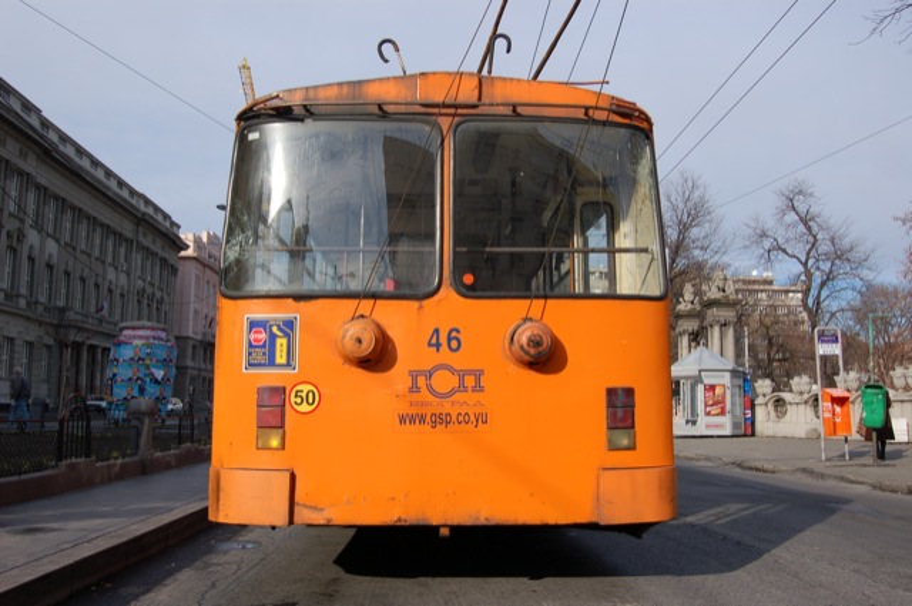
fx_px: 759
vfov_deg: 43.5
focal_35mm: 30
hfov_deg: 62.0
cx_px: 456
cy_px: 303
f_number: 8
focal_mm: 20
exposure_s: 1/250
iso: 200
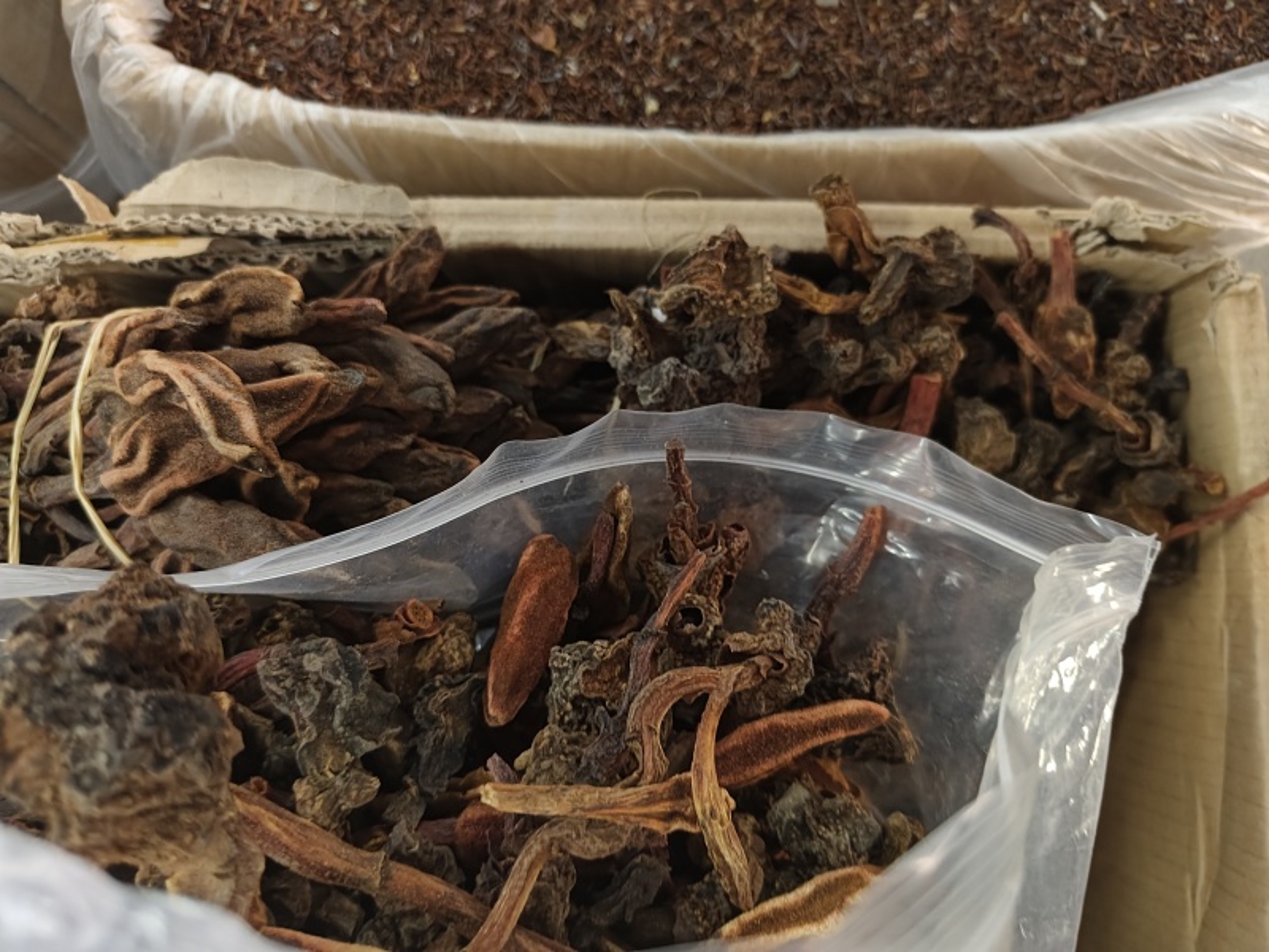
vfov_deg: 56.8
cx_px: 634
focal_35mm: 24
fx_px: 880
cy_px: 476
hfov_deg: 71.6
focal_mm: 5.56
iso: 632
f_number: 1.88
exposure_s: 1/50
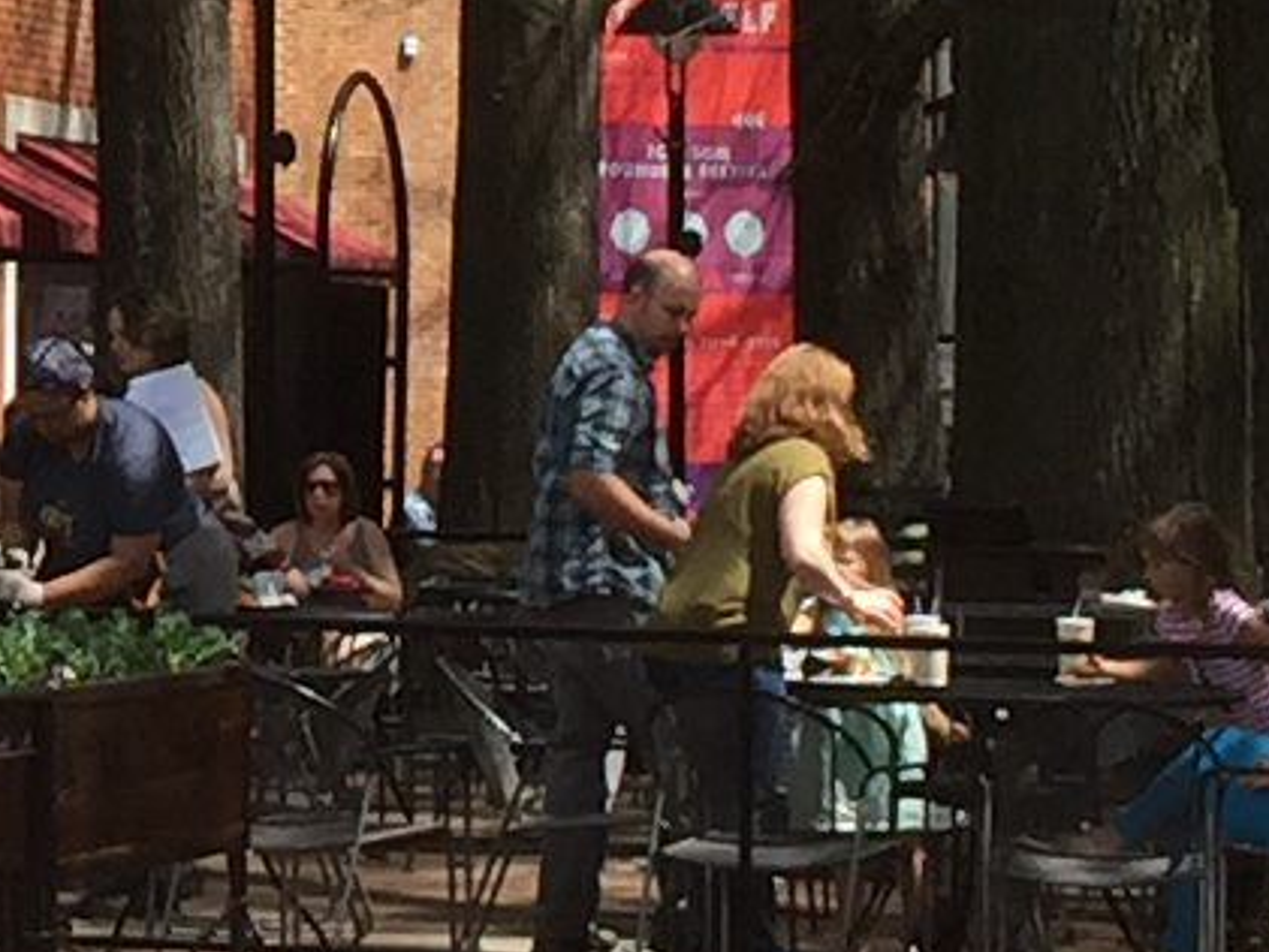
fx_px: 8251
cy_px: -199
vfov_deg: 6.6
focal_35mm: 225
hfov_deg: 8.6
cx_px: -482
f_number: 2.2
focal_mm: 4.15
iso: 32
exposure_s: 1/732
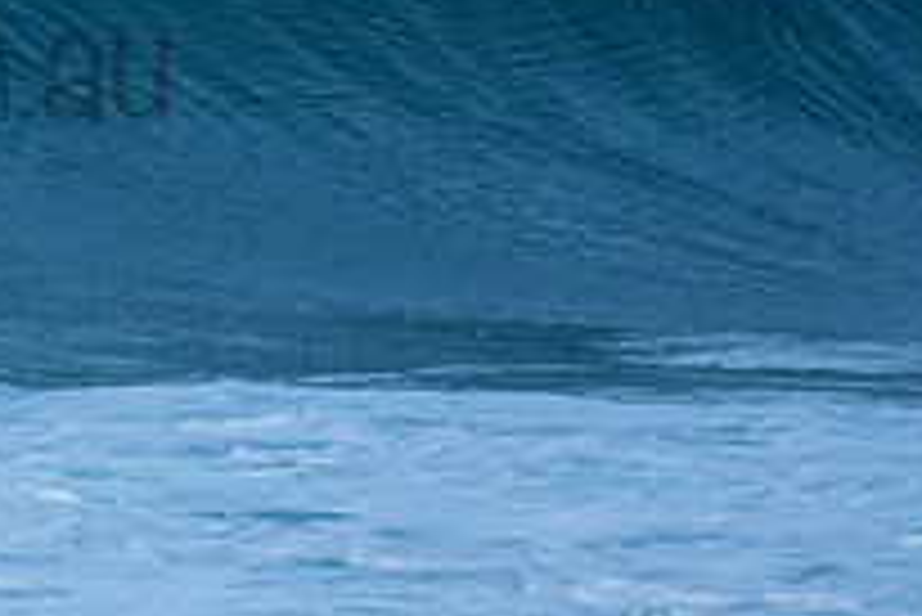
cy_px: 16
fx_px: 54383
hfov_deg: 1.0
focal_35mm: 2122
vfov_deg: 0.6
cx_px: -306
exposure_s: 1/1600
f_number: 5.6
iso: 900
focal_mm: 500
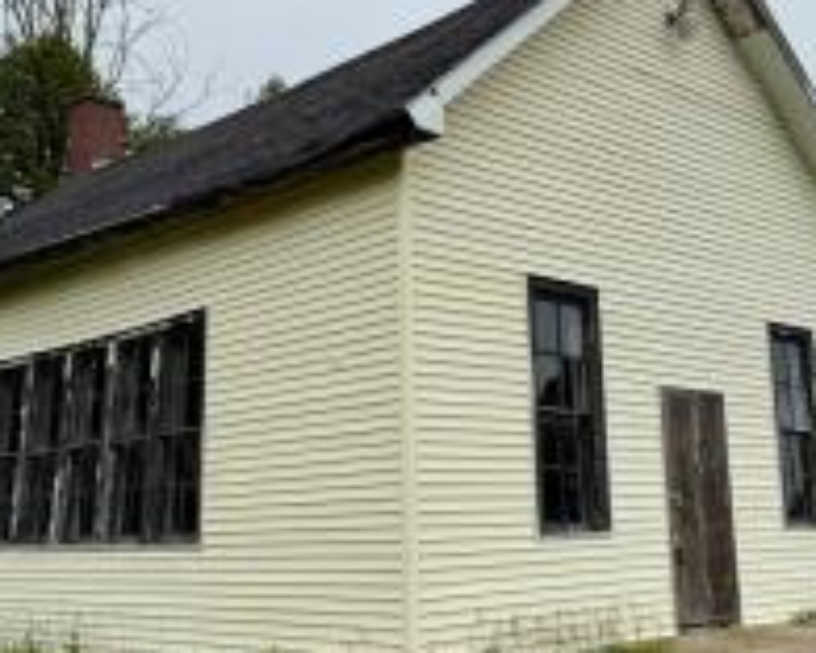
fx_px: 1159
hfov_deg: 38.8
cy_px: 331
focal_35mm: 48
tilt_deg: +9.6
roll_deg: +1.7
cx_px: 425
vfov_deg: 31.5
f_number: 1.78
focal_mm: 6.76
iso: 80
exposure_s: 1/8130
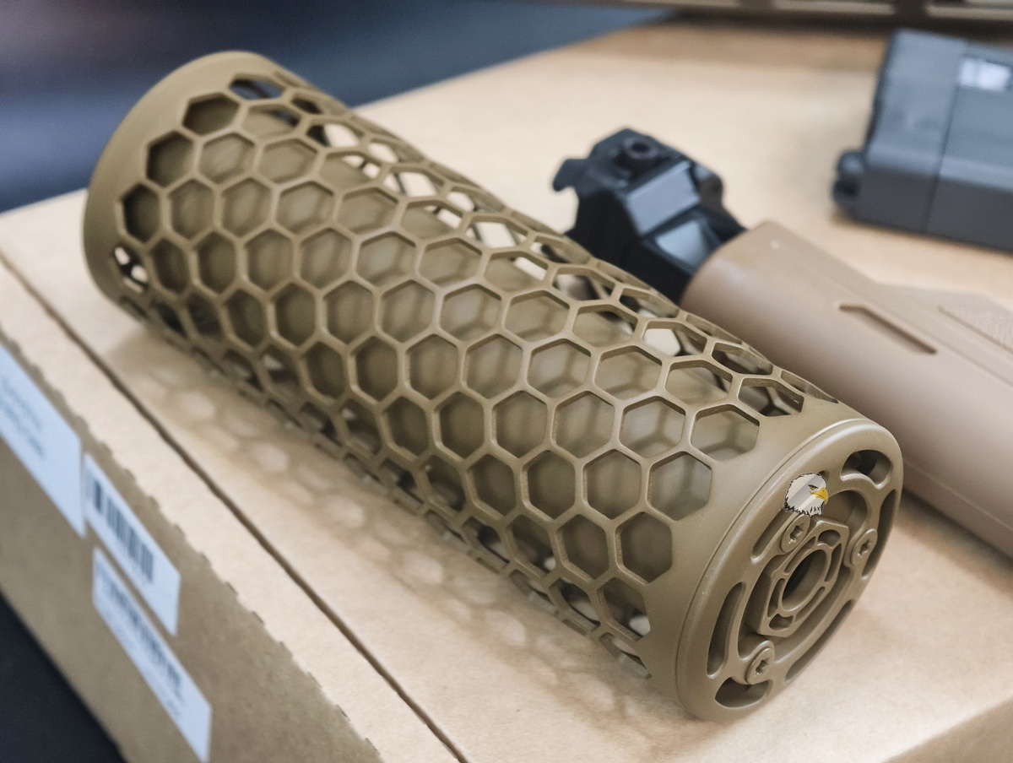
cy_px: 382
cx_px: 506
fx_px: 2491
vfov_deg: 17.4
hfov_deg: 23.0
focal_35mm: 85
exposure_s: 1/30
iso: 2297
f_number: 2.67
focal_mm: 22.48
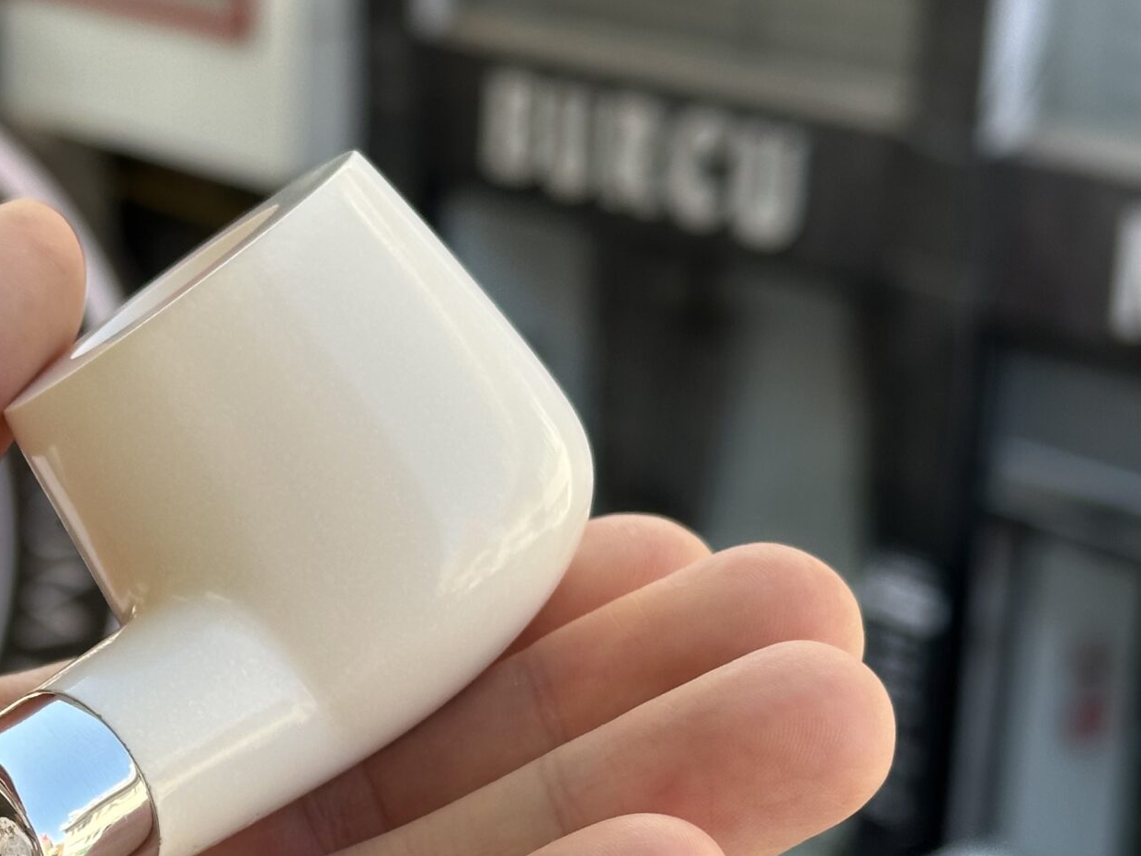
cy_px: 713
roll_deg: +0.6
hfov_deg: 19.3
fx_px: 3264
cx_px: -5
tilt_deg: -18.9
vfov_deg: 14.8
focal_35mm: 99
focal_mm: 6.86
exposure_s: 1/489
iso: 64
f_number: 1.78
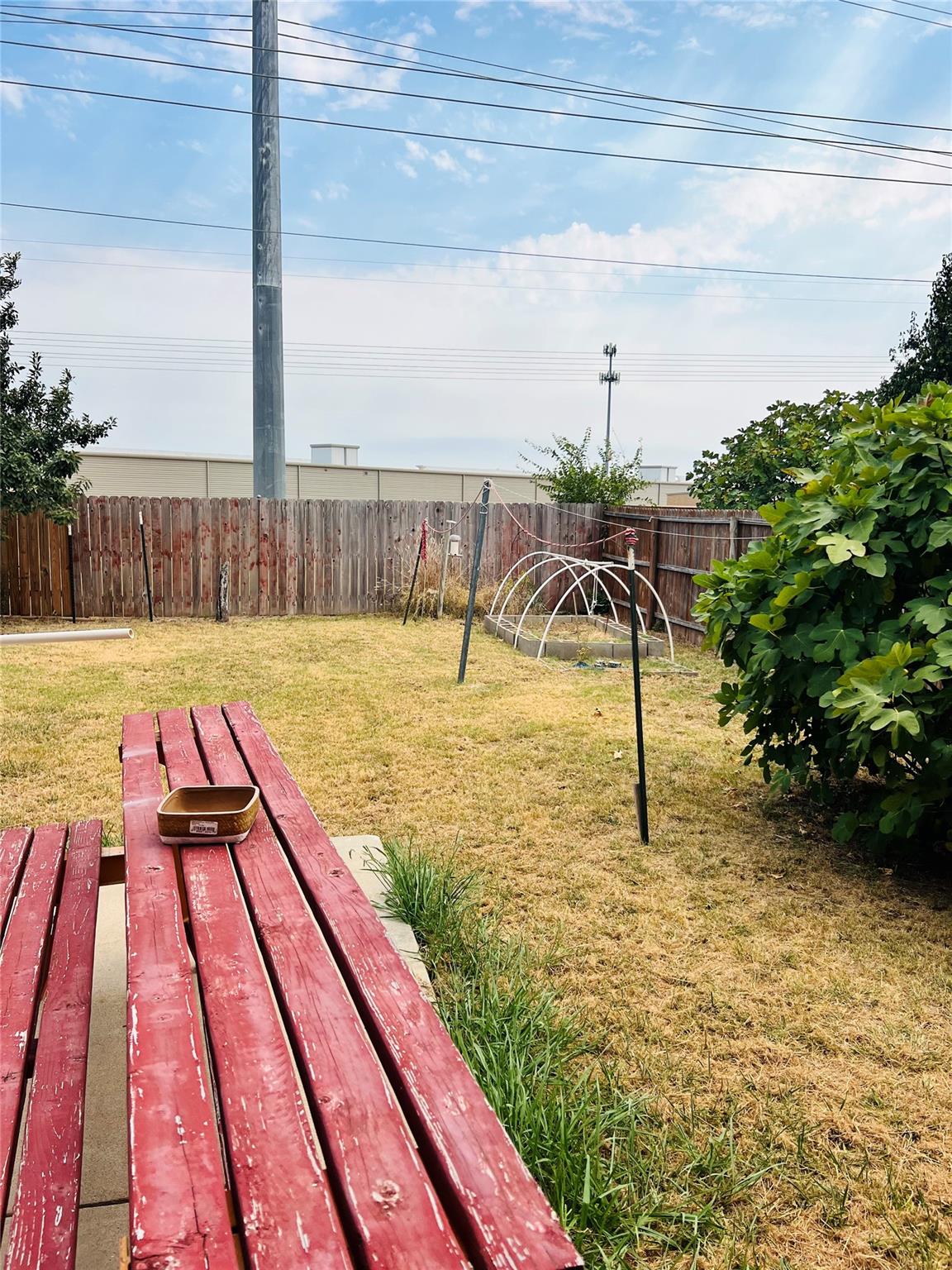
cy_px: 635
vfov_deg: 67.3
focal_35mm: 26
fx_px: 953
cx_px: 476
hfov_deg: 53.1
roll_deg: -1.2
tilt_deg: -6.4
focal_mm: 5.7
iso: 50
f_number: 1.5
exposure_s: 1/4115
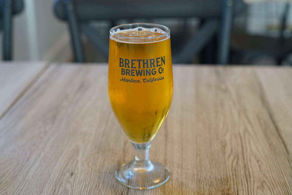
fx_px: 406
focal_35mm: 50
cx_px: 146
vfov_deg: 27.0
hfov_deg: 39.6
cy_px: 98
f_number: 4
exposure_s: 1/160
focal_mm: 50
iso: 1250
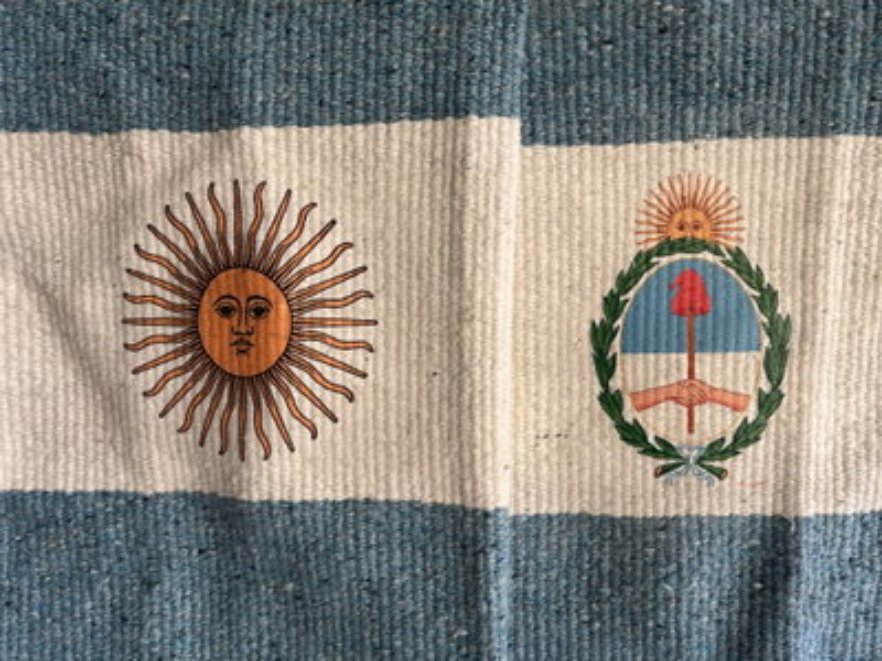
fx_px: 662
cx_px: 441
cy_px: 330
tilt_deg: -4.2
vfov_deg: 53.1
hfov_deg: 67.3
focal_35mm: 26
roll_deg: +0.6
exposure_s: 1/121
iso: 50
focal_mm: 5.1
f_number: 1.6
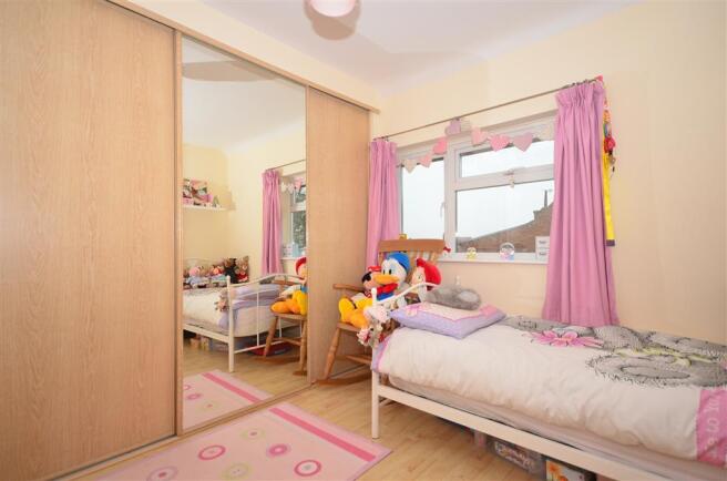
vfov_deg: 62.9
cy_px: 240
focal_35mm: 20
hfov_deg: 85.6
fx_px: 393
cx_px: 364
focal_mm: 13
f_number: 5.6
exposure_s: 1/200
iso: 640
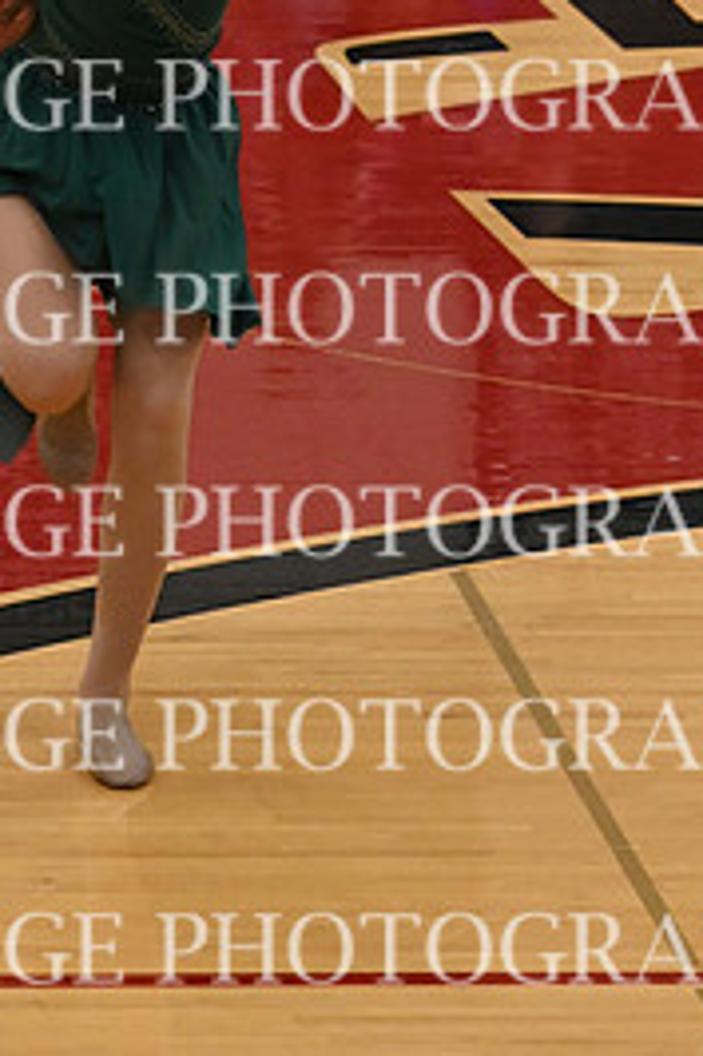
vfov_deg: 5.2
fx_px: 11526
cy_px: -12
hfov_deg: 3.5
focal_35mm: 393
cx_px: 129
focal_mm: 120
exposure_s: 1/400
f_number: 4
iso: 5000
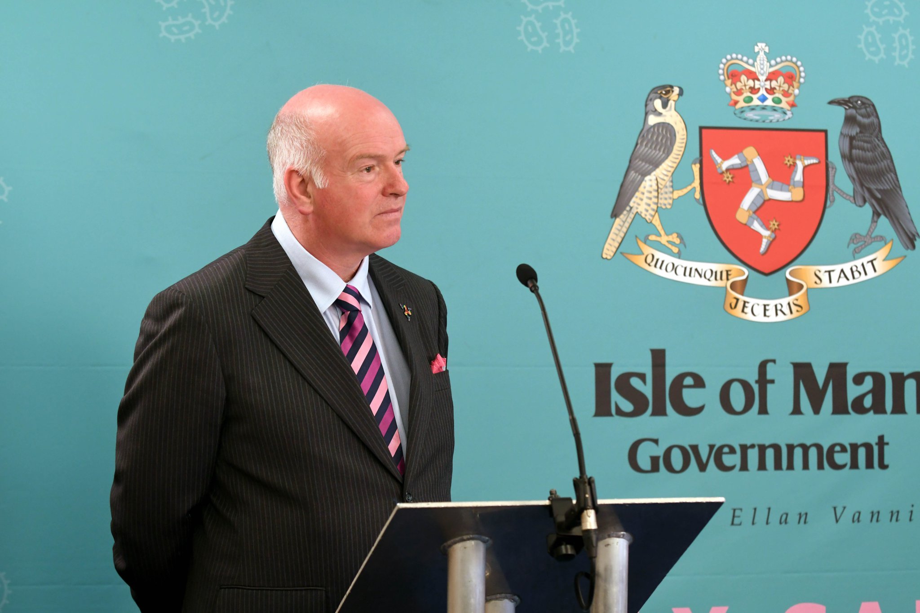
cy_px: 306
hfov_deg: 19.5
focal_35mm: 105
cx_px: 460
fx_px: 2683
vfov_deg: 13.0
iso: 1000
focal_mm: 70
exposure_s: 1/100
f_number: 3.5
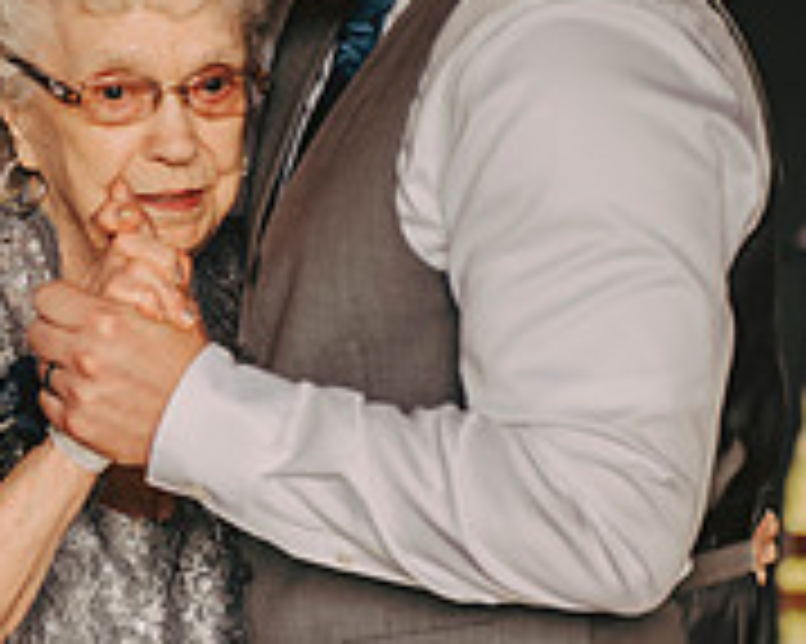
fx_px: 4220
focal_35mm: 177
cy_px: 158
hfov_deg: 10.9
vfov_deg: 8.7
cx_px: 225
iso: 800
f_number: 2.8
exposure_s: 1/200
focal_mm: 75
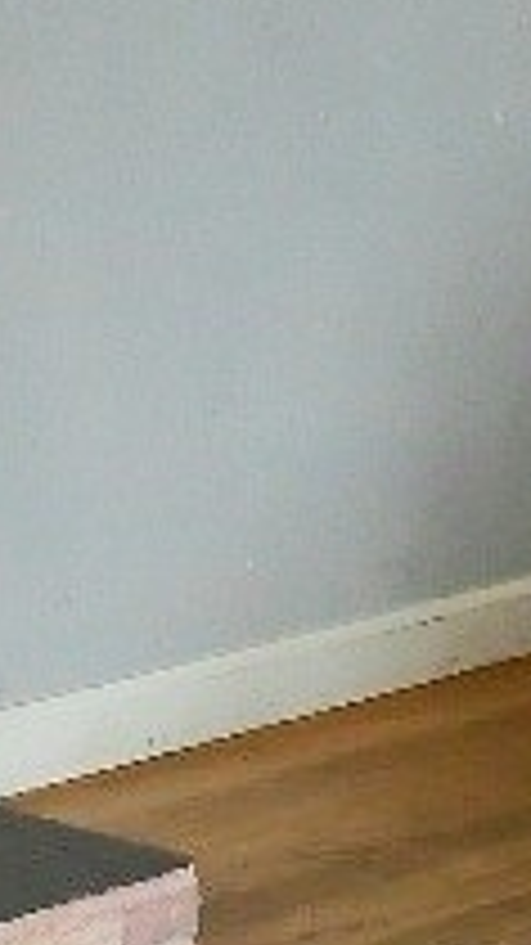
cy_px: 22
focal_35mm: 243
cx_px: -1004
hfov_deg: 4.8
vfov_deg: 8.8
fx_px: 6087
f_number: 5.6
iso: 1250
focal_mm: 20
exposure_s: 1/125
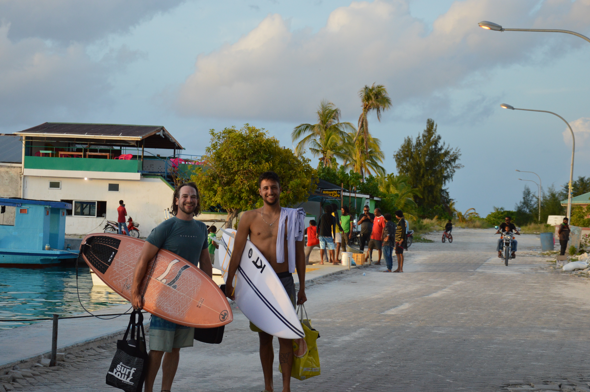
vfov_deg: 17.5
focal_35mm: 78
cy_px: 210
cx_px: 271
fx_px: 1277
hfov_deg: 26.0
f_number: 4.8
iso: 640
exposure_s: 1/500
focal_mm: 48
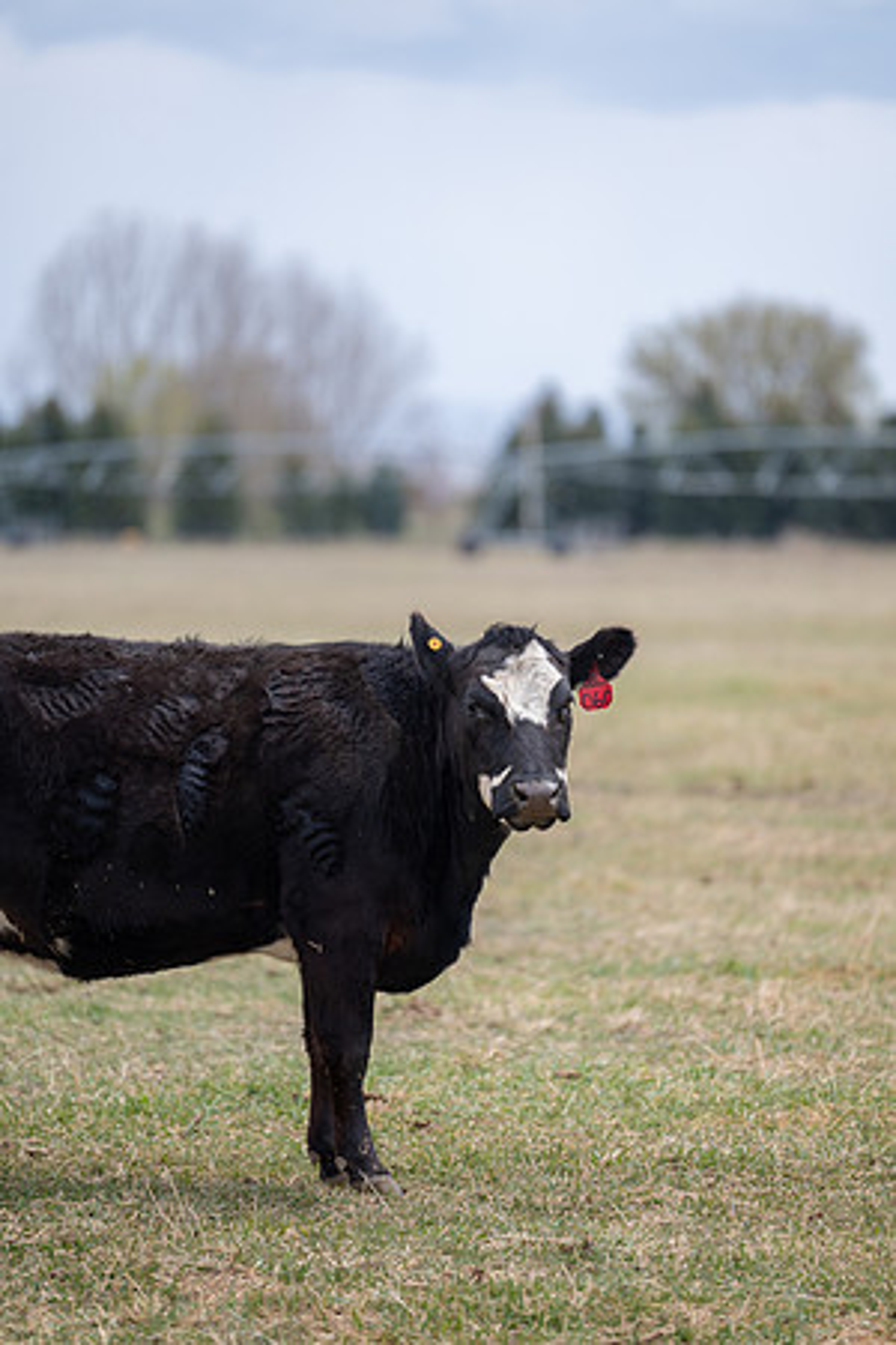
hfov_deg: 6.9
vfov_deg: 10.3
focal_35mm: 200
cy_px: 672
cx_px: 448
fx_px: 7466
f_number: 2.8
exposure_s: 1/1000
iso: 125
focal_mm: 200
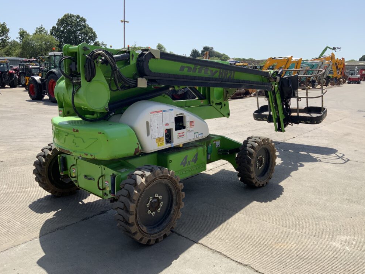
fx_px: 316
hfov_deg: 60.0
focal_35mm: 30
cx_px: 186
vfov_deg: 46.8
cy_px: 133
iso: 16
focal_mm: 3
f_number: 1.8
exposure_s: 1/2058
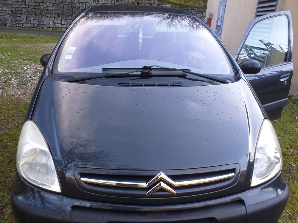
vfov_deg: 53.1
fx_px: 224
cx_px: 149
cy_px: 112
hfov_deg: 67.3
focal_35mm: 26
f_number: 1.9
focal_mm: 3.6
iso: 50
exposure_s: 1/100
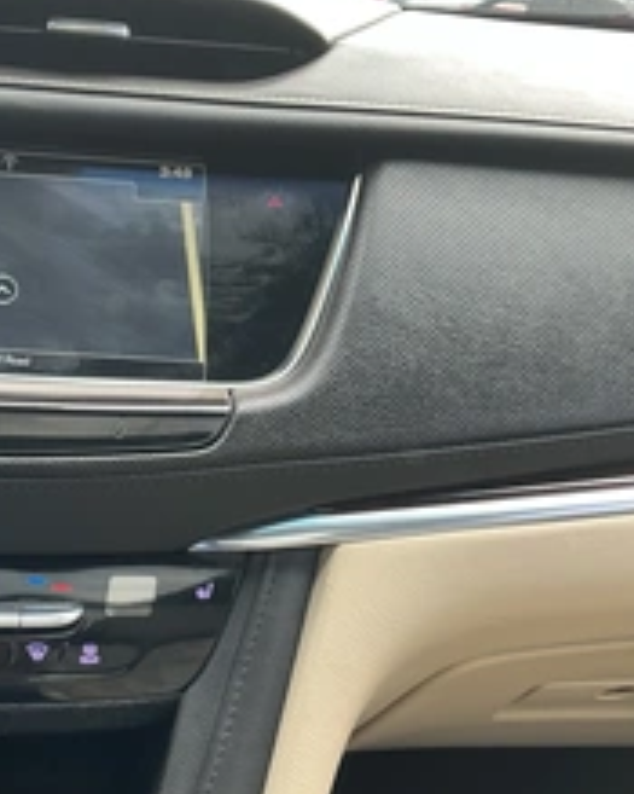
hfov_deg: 29.1
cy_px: 431
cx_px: 72
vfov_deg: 37.3
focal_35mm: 50
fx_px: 1174
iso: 50
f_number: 1.8
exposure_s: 1/122
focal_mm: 3
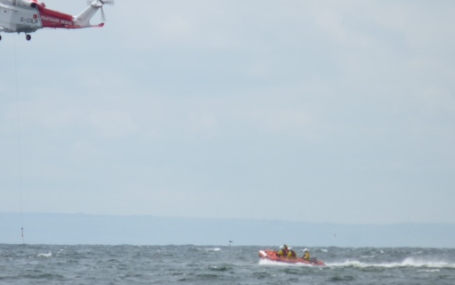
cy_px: 150
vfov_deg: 2.0
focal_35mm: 642
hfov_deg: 3.3
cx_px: 195
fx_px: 7961
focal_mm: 86.2
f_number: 7.1
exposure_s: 1/500
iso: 100
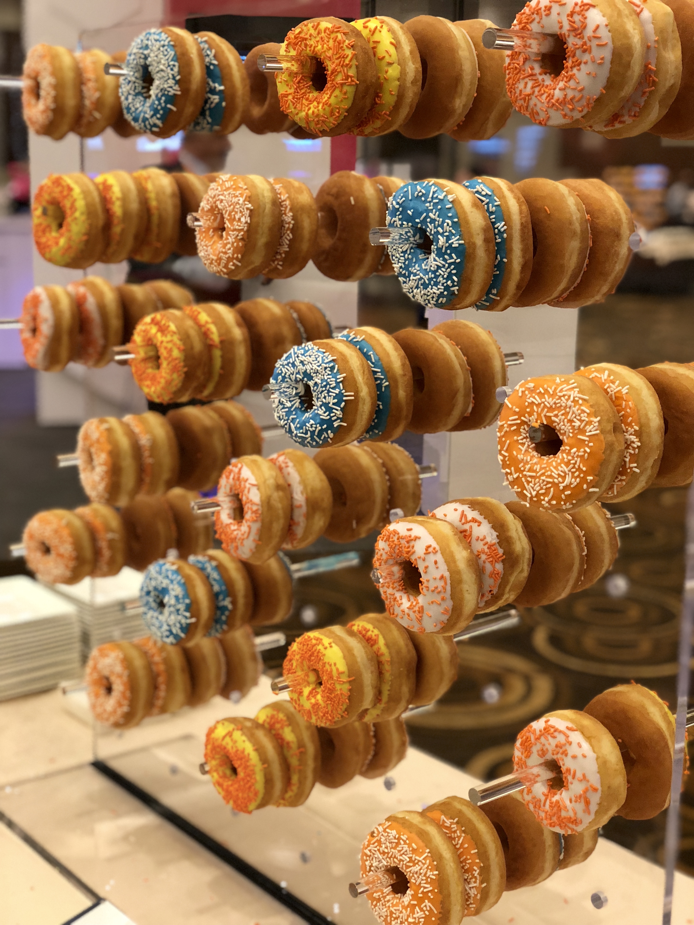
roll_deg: -1.8
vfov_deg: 36.8
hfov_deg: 28.0
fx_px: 1390
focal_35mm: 52
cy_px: 462
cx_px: 347
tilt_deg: -10.1
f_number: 2.4
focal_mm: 6
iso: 160
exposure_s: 1/24
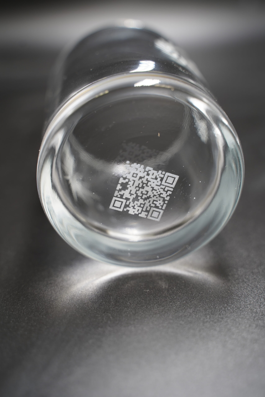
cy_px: 198
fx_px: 453
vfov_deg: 47.4
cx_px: 132
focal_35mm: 41
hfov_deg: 32.6
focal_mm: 41
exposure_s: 1/60
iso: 320
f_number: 4
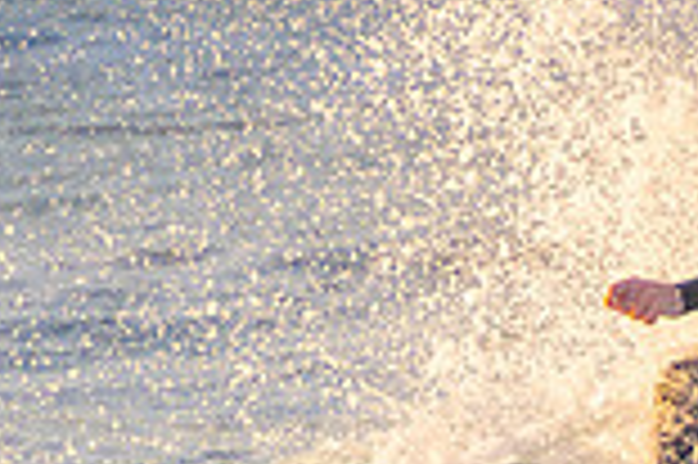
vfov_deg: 0.6
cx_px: 684
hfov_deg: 0.9
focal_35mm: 2327
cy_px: 493
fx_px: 45070
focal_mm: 400
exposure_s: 1/1000
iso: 500
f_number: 5.6
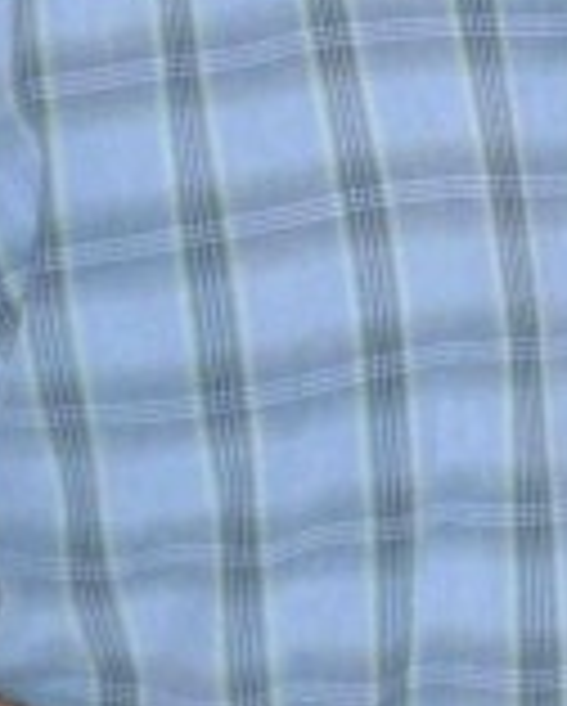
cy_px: -292
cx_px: 986
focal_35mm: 170
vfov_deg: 11.0
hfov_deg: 8.8
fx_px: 3559
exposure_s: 1/60
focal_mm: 6.3
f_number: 3.1
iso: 200
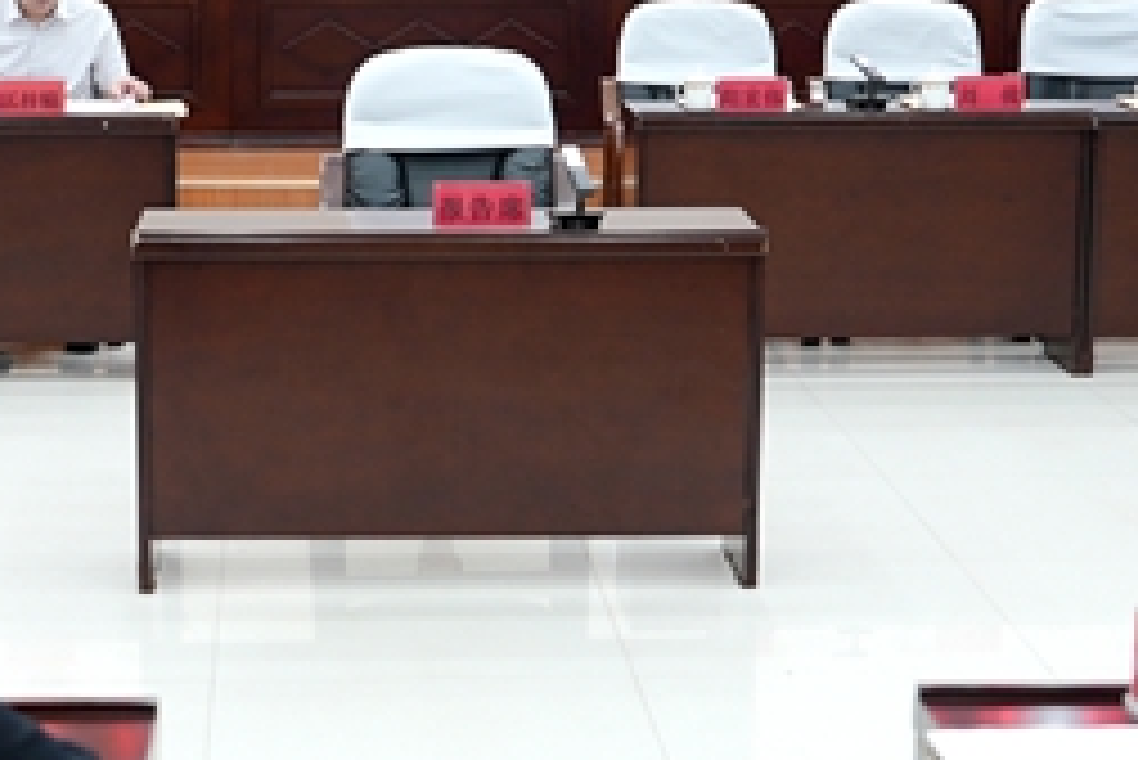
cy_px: 292
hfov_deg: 26.6
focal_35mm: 76
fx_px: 2404
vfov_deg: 17.9
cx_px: 427
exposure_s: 1/60
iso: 200
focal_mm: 24
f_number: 2.8
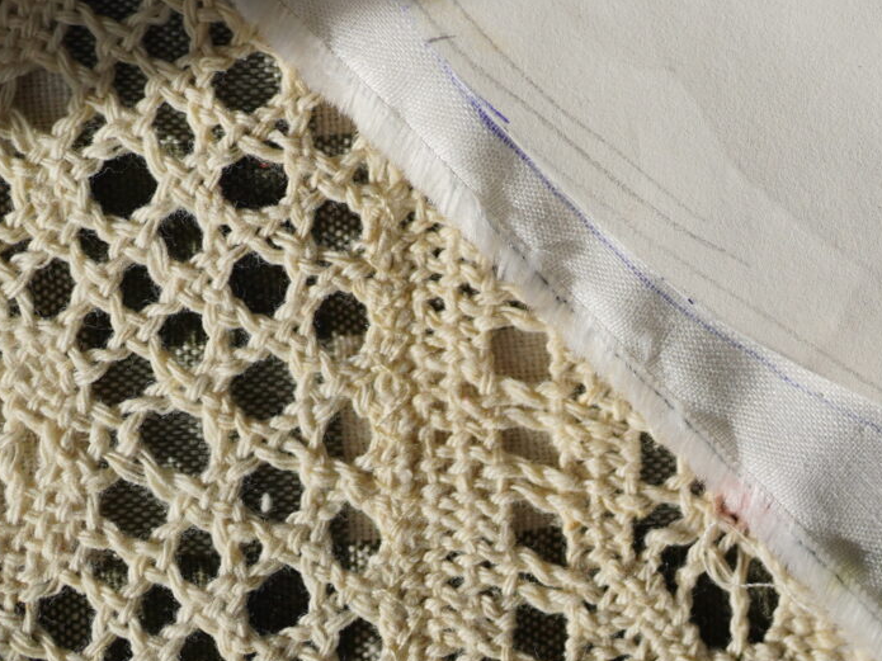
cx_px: 1102
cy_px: -301
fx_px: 3159
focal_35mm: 124
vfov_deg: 11.5
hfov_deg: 15.2
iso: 100
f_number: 1.4
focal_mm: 35
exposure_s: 1/2500
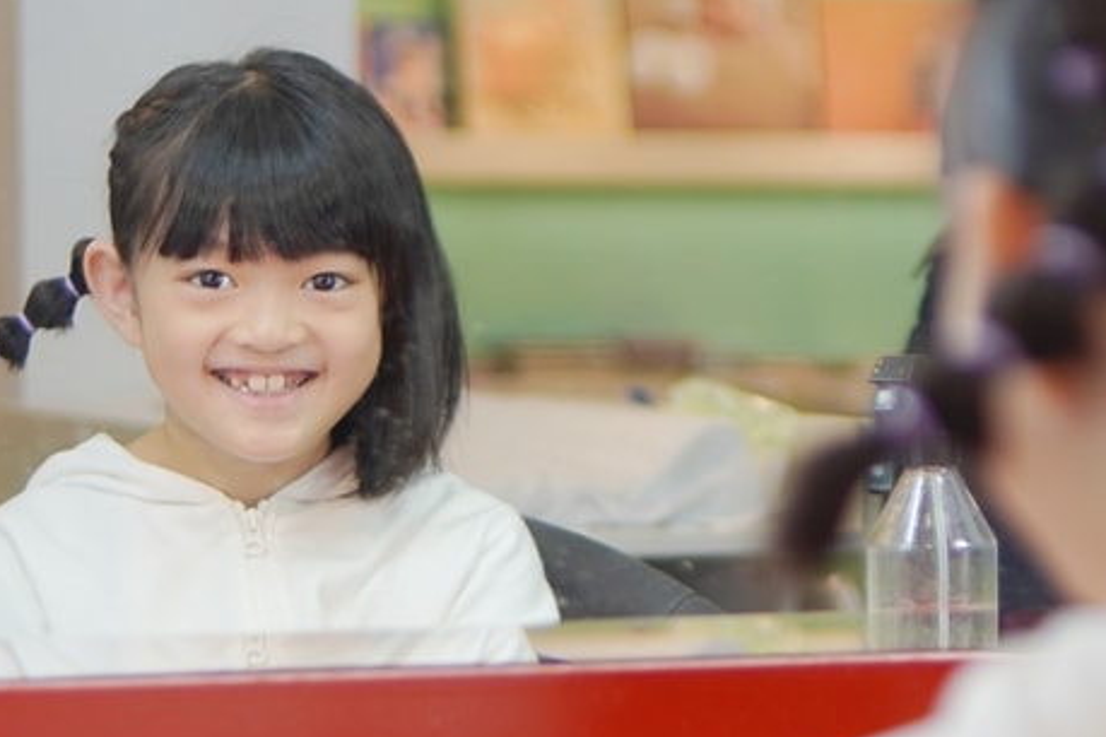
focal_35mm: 129
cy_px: 455
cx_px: 663
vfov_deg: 10.6
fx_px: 3972
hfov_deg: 15.8
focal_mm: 33
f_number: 1.4
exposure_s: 1/320
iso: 100
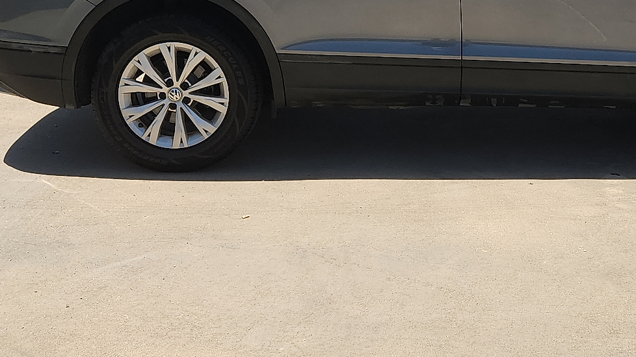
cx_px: 458
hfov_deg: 48.0
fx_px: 691
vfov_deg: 27.4
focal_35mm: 41
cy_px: 3
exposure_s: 1/1667
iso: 50
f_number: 1.8
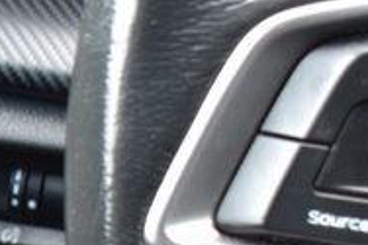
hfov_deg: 5.8
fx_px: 3503
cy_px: 543
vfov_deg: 3.9
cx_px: -466
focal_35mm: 343
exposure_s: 1/30
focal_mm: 42
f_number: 7.1
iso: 400
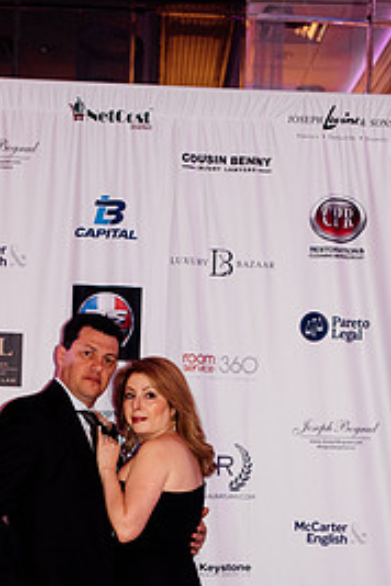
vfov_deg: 32.8
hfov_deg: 23.0
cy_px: 481
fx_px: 961
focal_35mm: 59
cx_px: 163
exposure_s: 1/200
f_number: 3.2
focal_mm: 35
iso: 3200
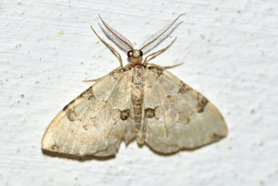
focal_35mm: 150
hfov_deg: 13.7
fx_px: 1158
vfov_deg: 9.1
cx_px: 139
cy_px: 93
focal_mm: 100
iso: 100
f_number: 11
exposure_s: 1/200
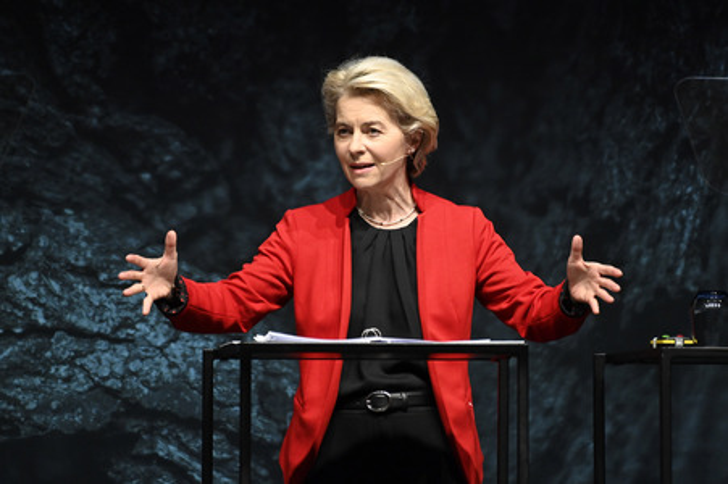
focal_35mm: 500
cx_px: 364
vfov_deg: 2.7
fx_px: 10103
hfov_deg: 4.1
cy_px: 242
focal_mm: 500
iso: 8000
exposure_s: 1/320
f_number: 5.6
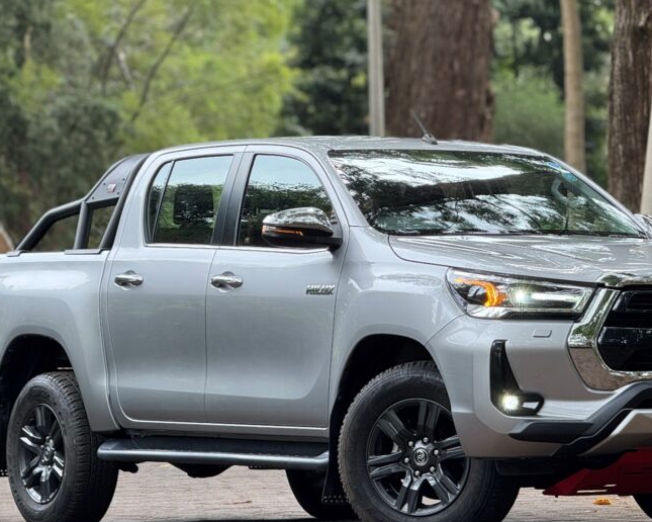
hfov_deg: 10.4
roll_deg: +0.9
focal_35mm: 186
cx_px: 398
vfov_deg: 8.3
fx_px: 3589
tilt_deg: +3.1
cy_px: 209
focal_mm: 15.66
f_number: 2.8
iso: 50
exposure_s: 1/111
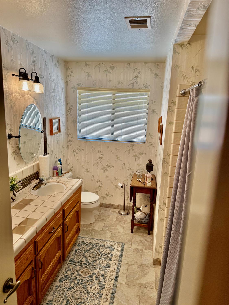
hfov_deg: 56.8
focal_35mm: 24
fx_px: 212
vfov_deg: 71.6
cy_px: 152
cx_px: 114
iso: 100
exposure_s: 1/120
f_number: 1.78
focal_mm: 6.76
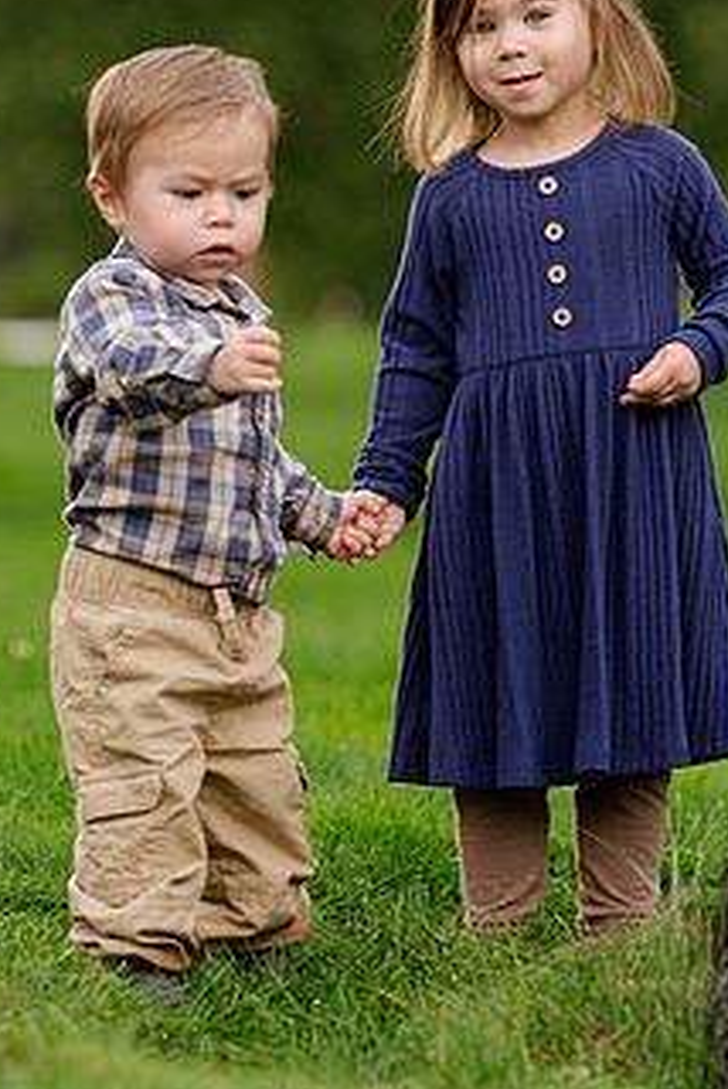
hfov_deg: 4.9
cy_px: 412
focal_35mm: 281
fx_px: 8505
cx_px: 347
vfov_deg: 7.3
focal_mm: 200
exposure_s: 1/200
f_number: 4.5
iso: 200
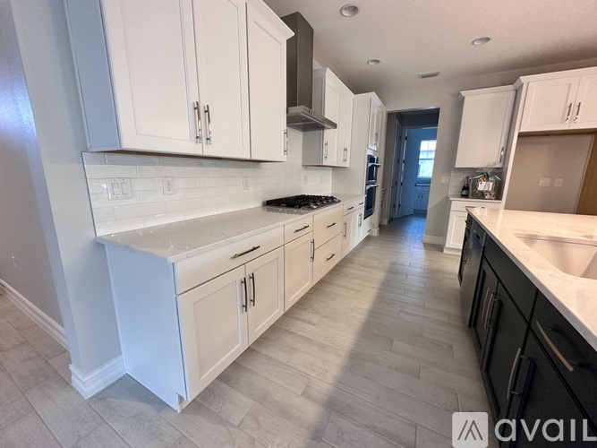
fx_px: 241
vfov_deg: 85.7
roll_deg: -0.4
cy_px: 224
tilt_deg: -11.7
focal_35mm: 14
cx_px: 298
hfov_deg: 102.1
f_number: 2.2
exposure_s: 1/60
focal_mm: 2.22
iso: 200
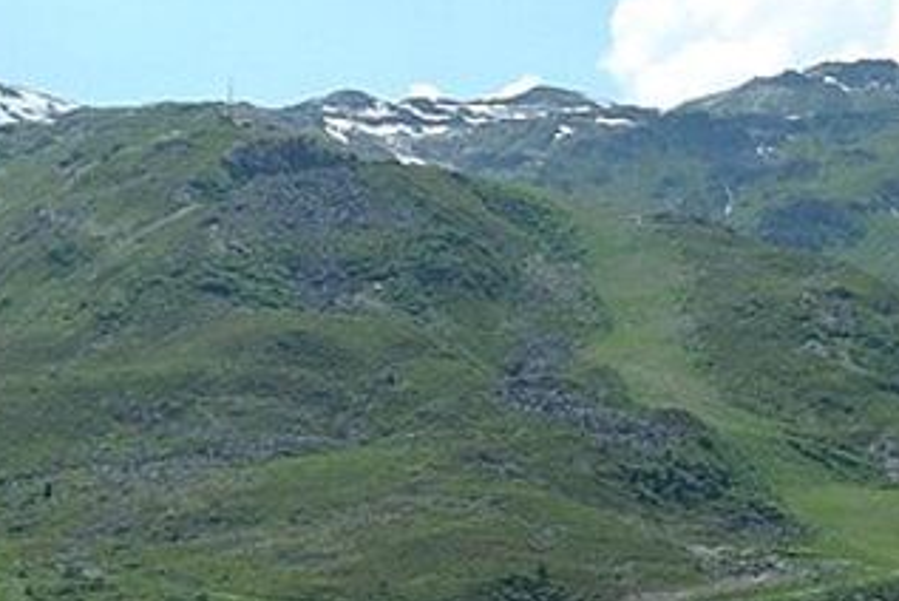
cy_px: 726
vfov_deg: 11.4
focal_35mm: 118
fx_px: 2949
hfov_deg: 17.3
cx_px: 258
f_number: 11
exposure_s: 1/500
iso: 320
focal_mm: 32
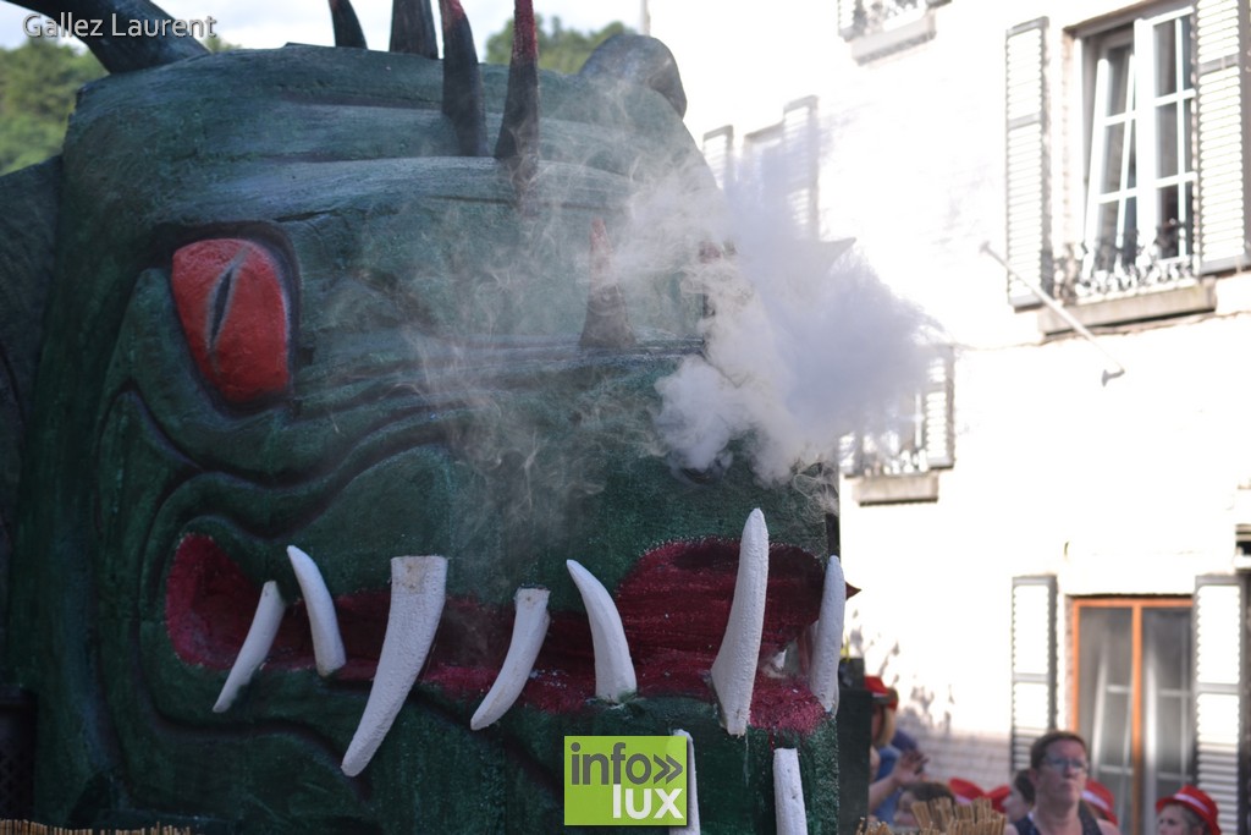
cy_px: 418
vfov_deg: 18.2
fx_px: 2606
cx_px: 626
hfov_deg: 27.0
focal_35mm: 75
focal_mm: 50
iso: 100
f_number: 5
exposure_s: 1/200
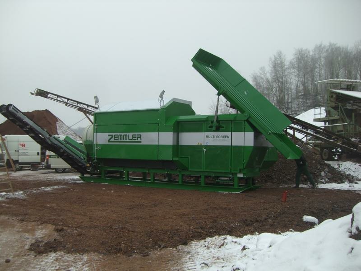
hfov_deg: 49.0
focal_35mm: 38
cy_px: 136
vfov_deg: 37.7
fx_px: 396
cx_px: 180
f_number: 2.7
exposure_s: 1/500
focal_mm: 6.2
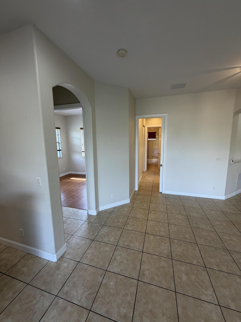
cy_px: 161
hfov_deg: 85.7
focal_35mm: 14
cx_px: 120
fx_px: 130
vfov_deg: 102.1
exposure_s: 1/120
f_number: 2.2
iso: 200
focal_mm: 2.22
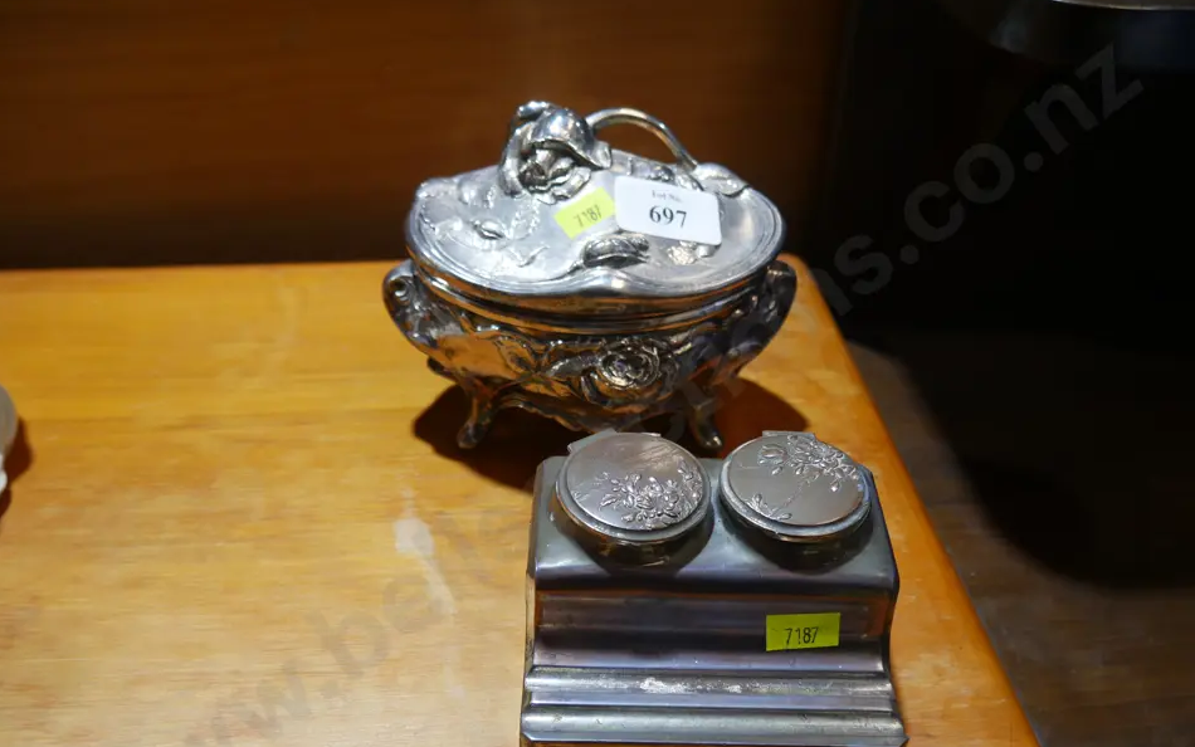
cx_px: 611
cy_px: 452
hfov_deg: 59.6
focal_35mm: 32
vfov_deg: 39.3
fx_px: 1042
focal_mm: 14
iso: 250
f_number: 3.5
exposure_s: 1/60
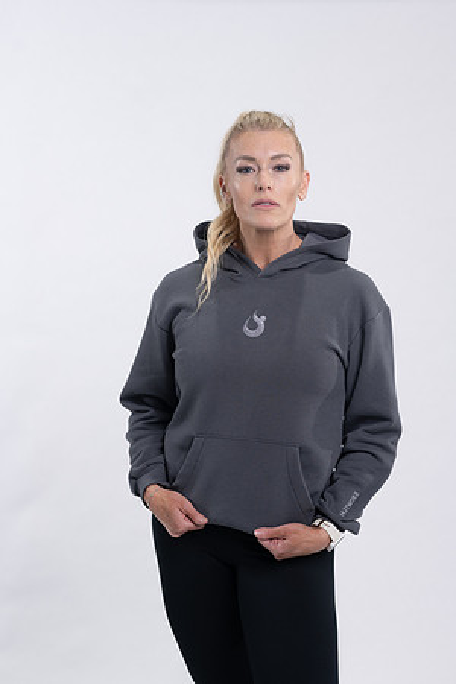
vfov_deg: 23.9
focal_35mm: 85
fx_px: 1615
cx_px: 228
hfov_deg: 16.1
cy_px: 342
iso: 200
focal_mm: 85
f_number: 4
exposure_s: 1/125
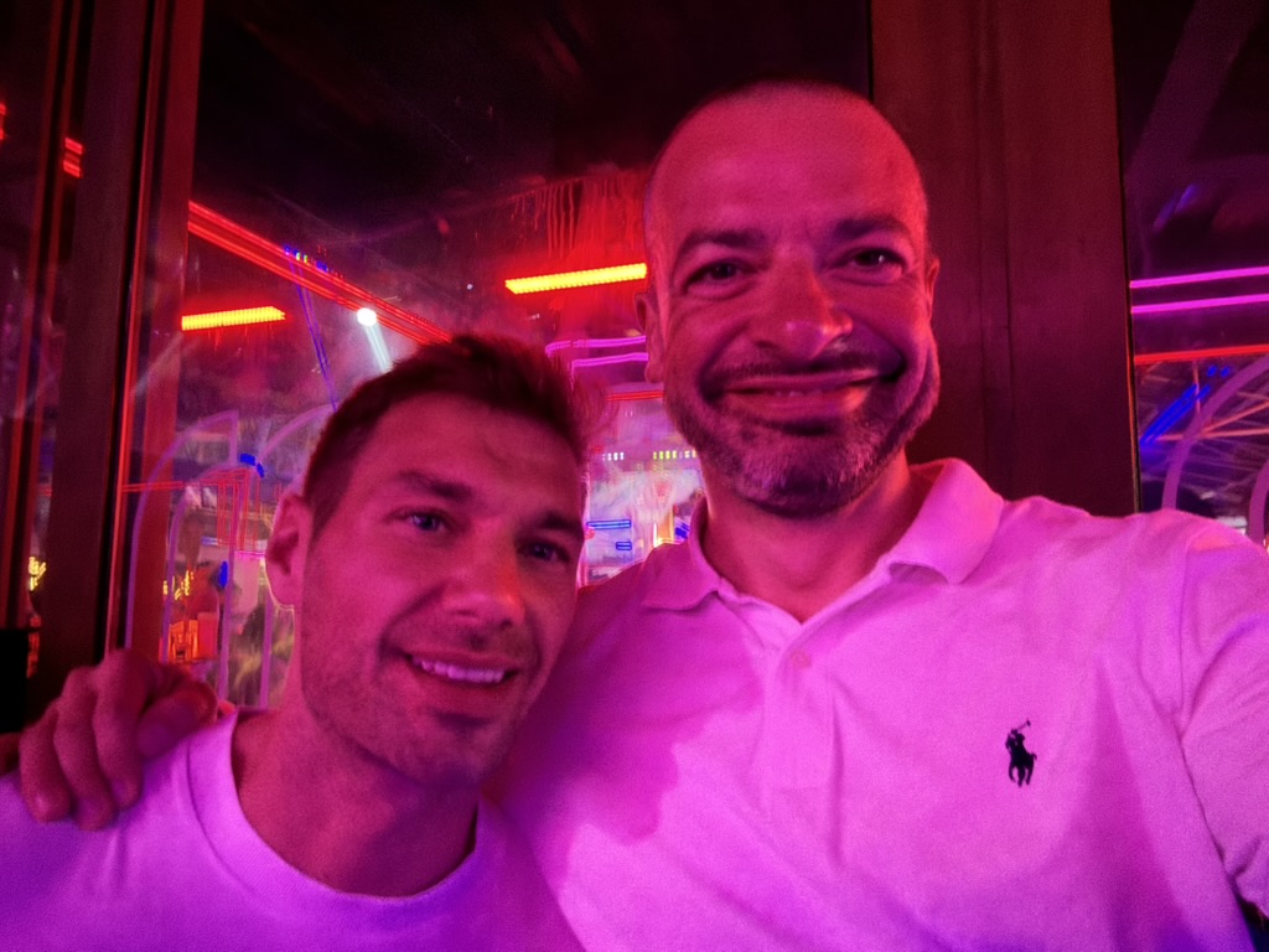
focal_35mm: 23
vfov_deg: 58.9
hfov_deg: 73.9
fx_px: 843
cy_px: 476
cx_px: 634
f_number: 1.9
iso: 1600
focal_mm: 2.69
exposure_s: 1/15
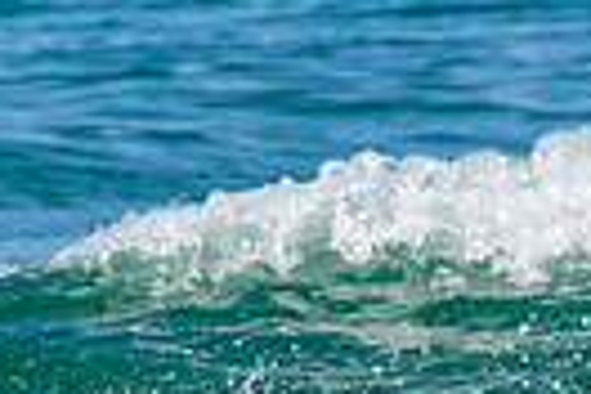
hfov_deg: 0.4
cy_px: 414
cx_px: 1275
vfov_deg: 0.3
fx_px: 79664
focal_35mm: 4853
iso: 800
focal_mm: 800
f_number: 11
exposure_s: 1/2000
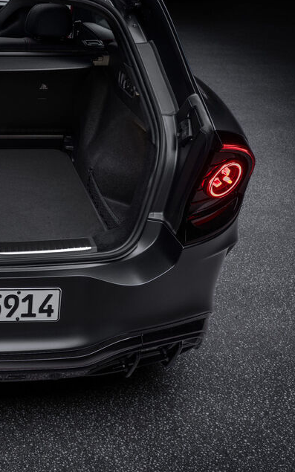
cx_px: -29
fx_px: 476
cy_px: 235
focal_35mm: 37
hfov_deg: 30.8
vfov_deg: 52.7
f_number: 7.1
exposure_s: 1/8
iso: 200
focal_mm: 24
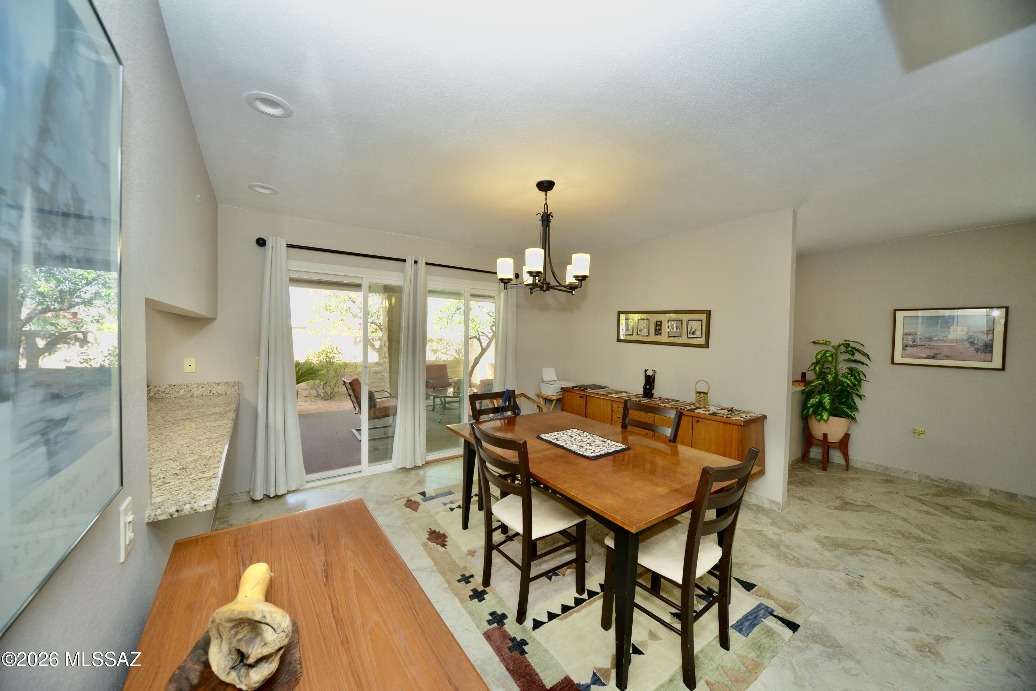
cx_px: 518
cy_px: 346
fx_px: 345
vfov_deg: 90.0
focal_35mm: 12
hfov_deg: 112.6
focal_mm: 12
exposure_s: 1/60
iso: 800
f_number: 7.1
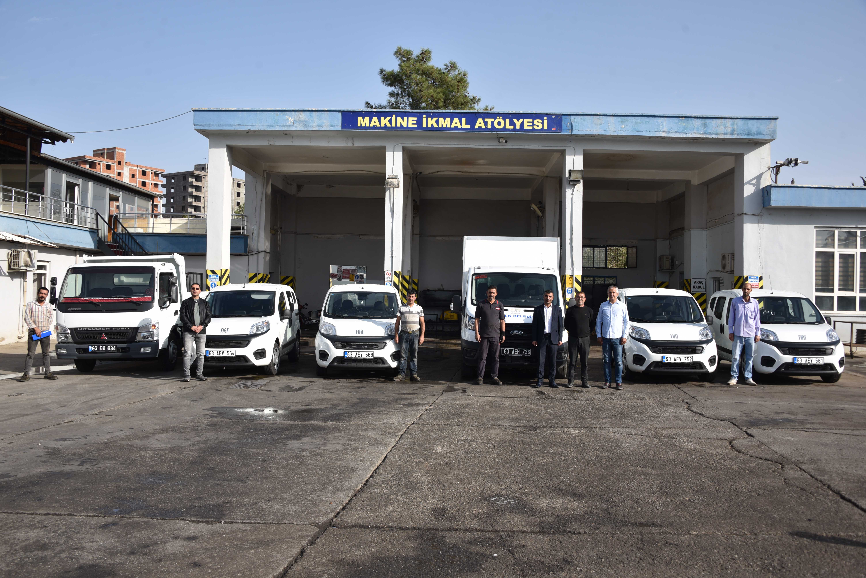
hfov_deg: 58.7
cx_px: 433
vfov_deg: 41.1
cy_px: 289
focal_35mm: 32
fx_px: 770
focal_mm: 32
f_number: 9
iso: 100
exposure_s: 1/200
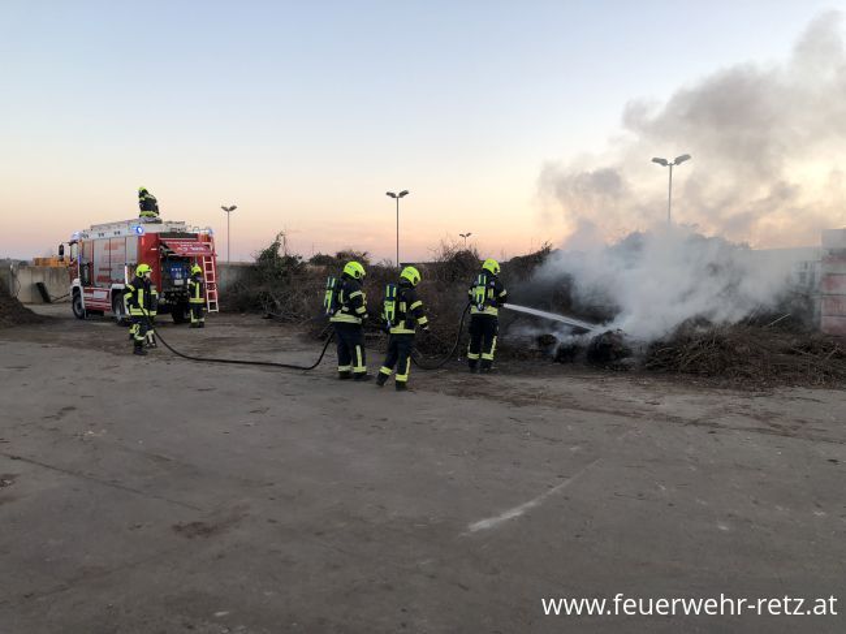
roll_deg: -0.2
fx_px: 684
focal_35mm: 28
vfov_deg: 49.7
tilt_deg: -3.5
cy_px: 317
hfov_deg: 63.5
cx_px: 423
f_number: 1.8
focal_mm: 4
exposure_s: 1/120
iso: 32
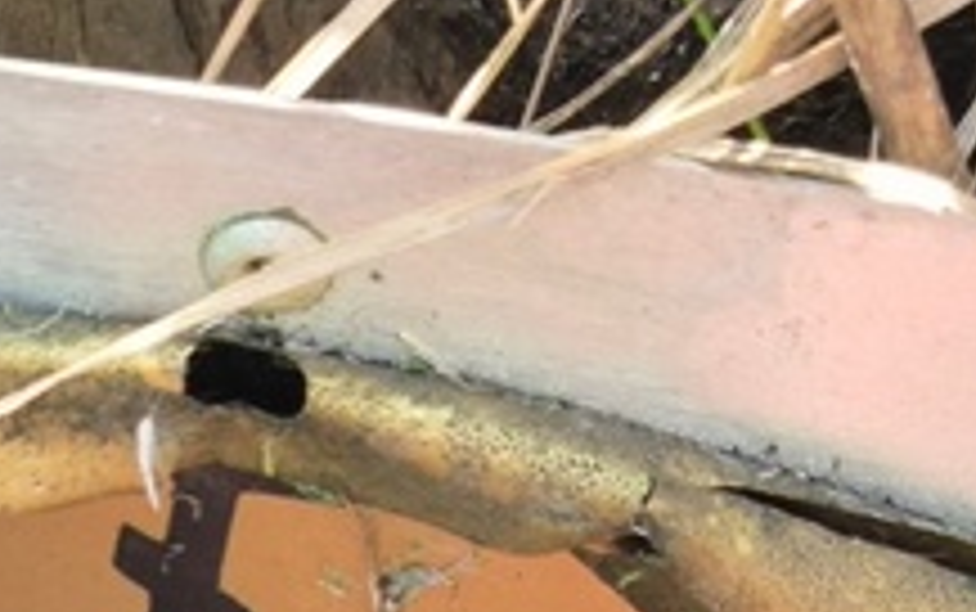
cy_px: 1238
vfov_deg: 6.5
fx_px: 5191
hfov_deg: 10.6
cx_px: -2
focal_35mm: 195
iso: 50
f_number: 1.7
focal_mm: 4.71
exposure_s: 1/50
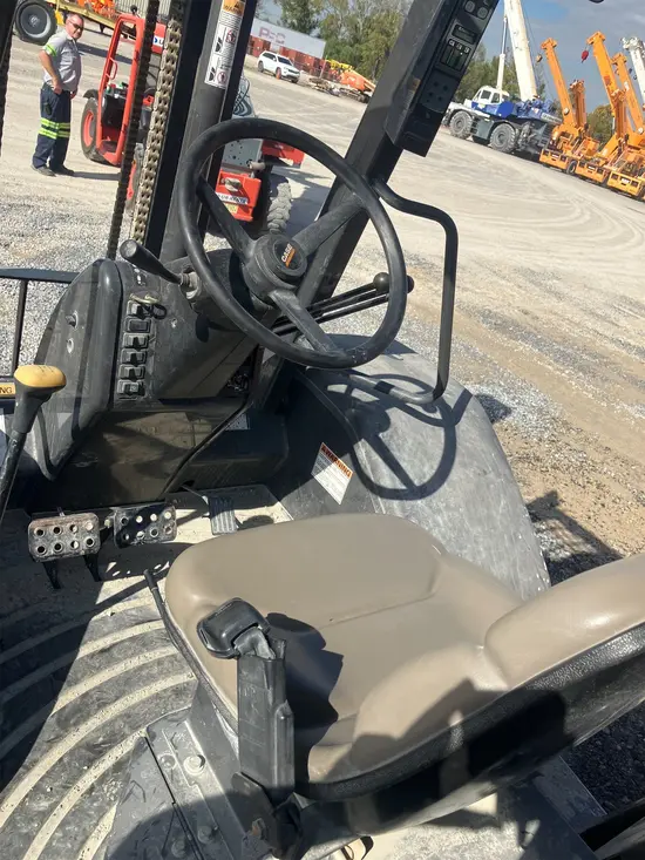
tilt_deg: -26.5
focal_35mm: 28
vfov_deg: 63.4
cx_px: 322
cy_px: 430
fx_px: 695
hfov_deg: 49.8
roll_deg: -18.3
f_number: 1.8
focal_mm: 3.99
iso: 32
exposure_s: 1/1799
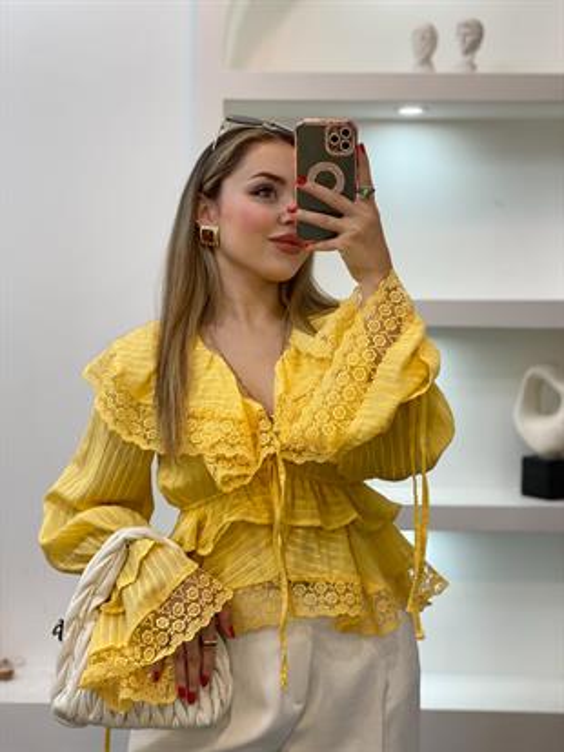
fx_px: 1129
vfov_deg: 36.8
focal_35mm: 52
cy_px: 376
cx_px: 282
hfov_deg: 28.0
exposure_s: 1/100
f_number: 2
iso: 80
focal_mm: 6
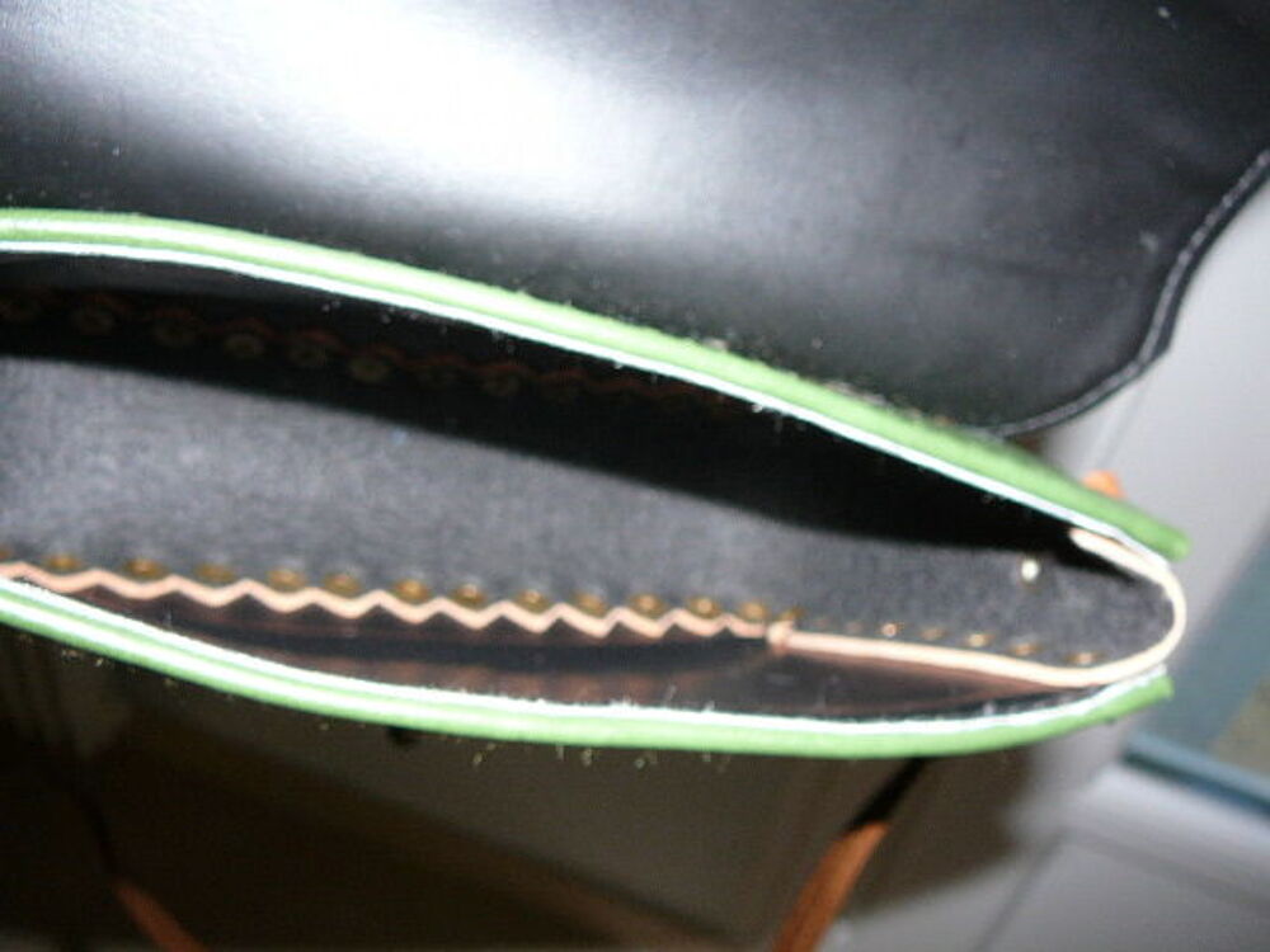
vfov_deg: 40.7
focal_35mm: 35
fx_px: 1284
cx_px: 635
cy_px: 476
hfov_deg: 52.6
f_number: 2.8
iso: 80
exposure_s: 1/30
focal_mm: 5.2
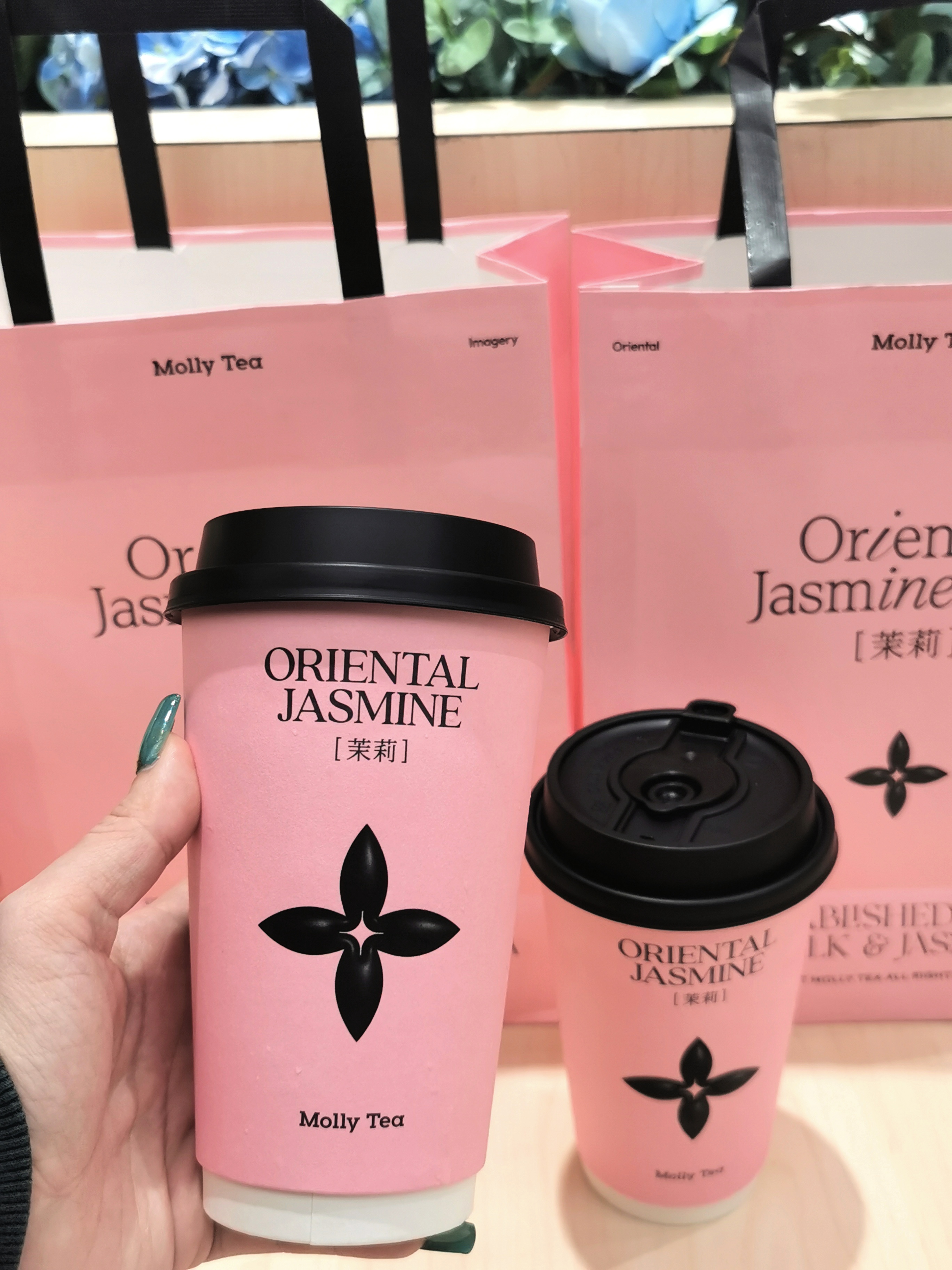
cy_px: 635
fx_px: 1467
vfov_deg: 46.8
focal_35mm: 40
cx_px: 476
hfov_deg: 36.0
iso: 50
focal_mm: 5.56
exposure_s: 1/201
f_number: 1.6
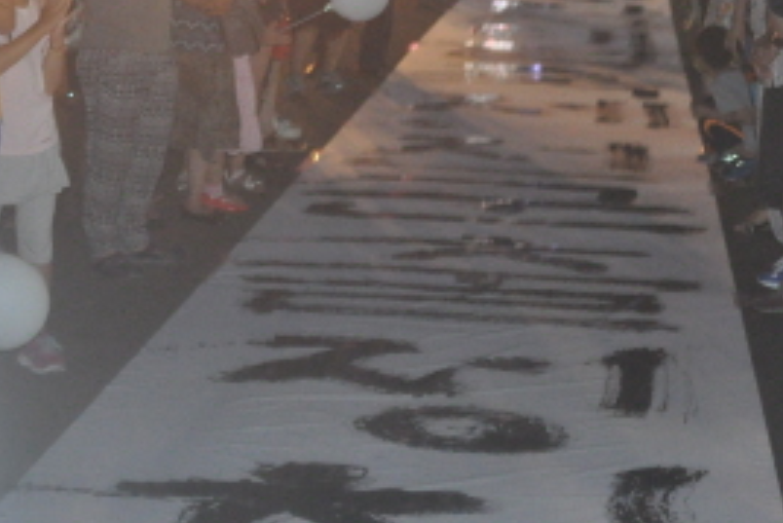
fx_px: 2724
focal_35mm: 125
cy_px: 159
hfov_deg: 16.4
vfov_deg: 11.0
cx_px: 354
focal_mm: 35
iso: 2500
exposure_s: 1/100
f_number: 4
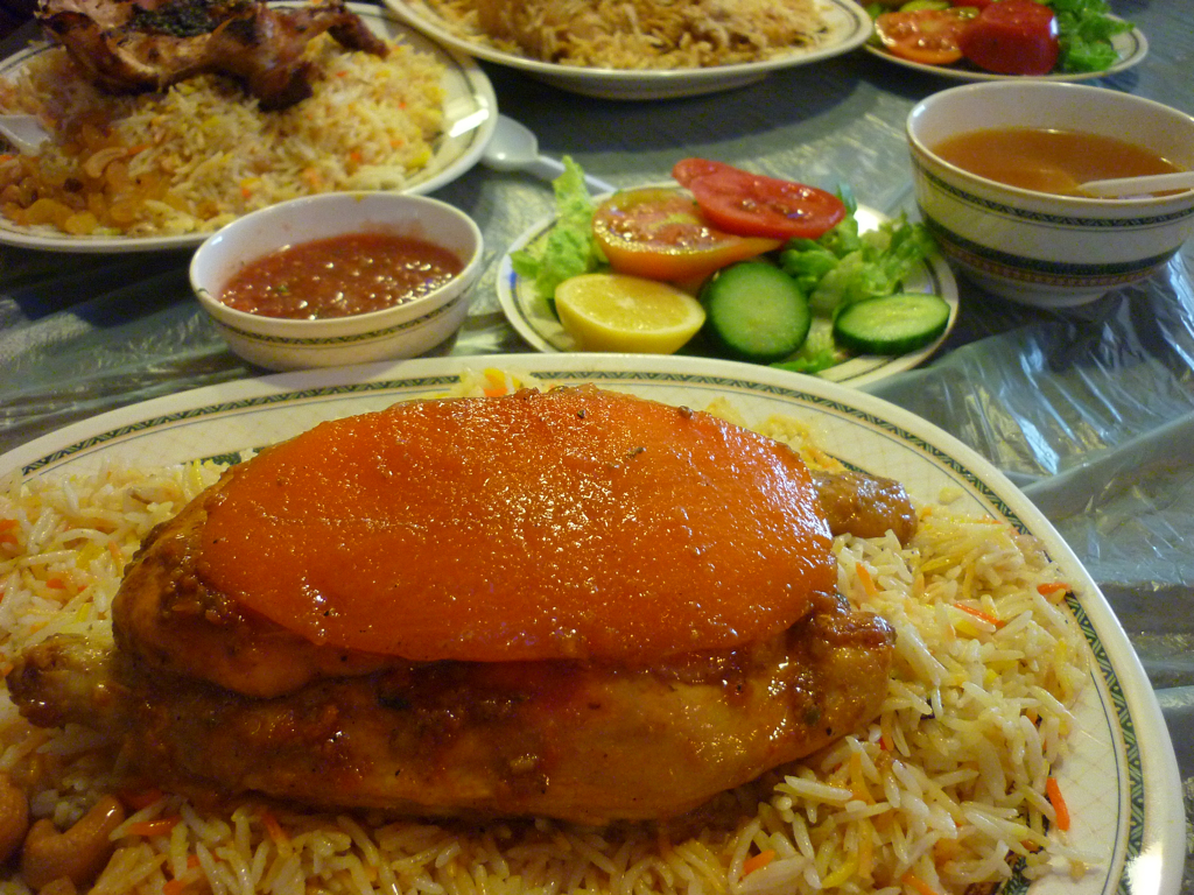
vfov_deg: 42.9
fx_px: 1138
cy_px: 448
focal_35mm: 33
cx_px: 597
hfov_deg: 55.4
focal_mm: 5.5
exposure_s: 1/15
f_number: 2.8
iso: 400
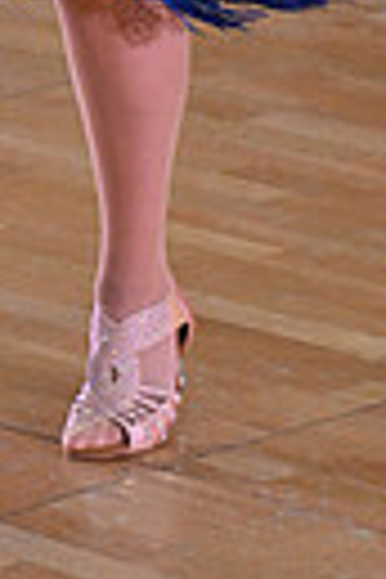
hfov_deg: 3.8
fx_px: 5773
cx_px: -249
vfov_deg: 5.7
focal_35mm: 359
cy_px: -373
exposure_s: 1/320
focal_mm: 80
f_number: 5
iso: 2000
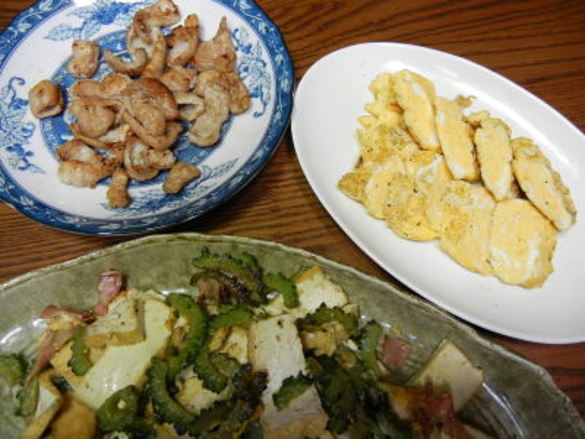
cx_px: 292
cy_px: 220
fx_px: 507
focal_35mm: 30
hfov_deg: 60.0
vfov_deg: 46.8
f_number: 3.5
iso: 400
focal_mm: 5.4
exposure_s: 1/22.5
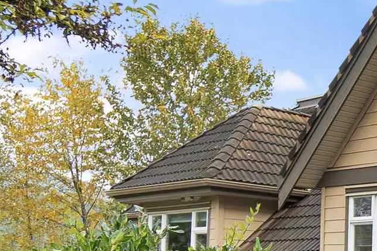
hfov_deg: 21.9
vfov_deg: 18.6
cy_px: 224
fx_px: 754
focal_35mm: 72
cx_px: 606
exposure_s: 1/80
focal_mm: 10
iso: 64
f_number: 4
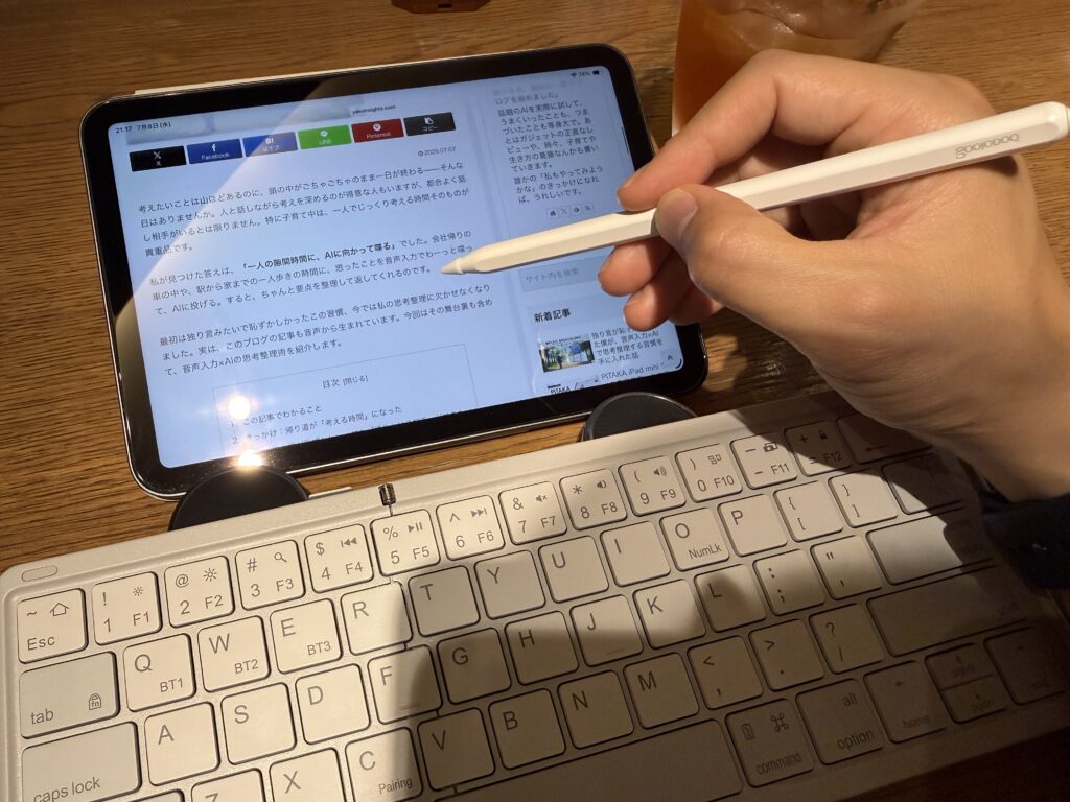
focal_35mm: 24
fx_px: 742
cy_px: 401
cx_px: 535
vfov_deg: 56.8
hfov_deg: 71.6
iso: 200
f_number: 2.2
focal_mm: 2.22
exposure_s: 1/120
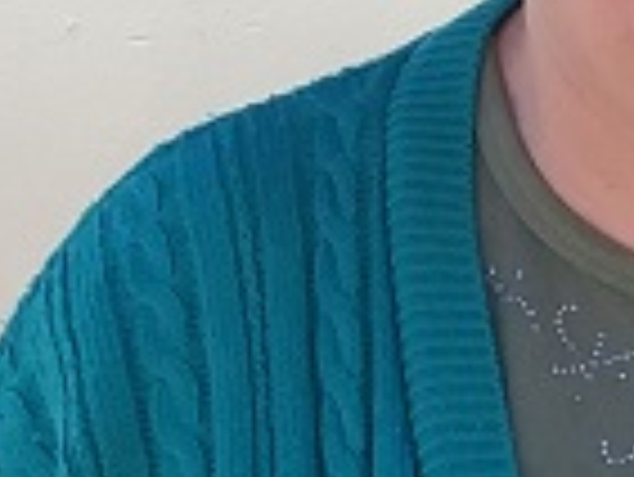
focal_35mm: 134
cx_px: 728
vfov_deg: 11.1
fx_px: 2456
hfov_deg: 14.3
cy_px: 146
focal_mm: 2.91
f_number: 1.9
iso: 80
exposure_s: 1/33
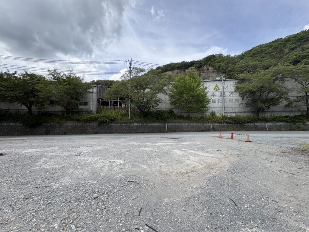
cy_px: 116
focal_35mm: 14
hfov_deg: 102.1
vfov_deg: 85.7
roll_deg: -4.0
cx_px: 154
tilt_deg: +2.7
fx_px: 125
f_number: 2.2
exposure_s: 1/1020
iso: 64
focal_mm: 2.22
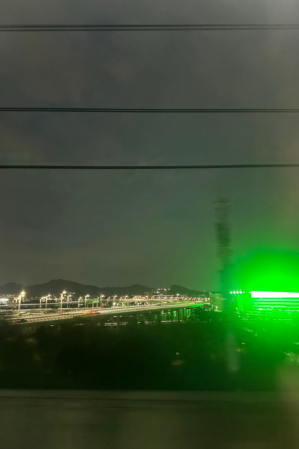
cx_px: 141
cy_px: 224
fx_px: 311
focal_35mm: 25
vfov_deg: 71.5
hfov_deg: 51.3
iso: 1600
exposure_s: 1/30
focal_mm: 6.86
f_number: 1.78
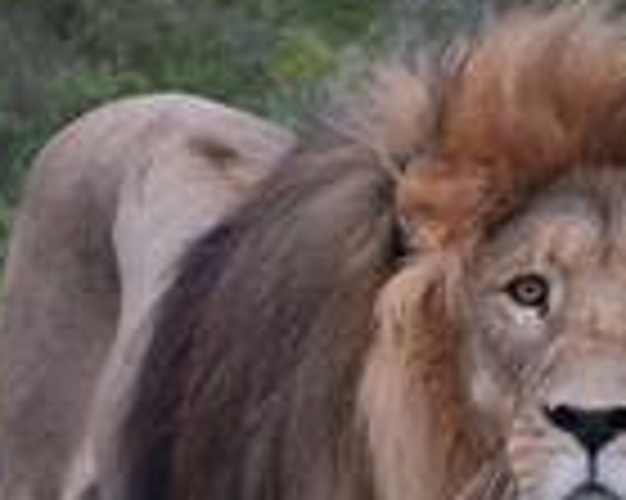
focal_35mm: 340
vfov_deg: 4.5
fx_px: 6295
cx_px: 513
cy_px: 367
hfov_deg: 5.7
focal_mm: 70
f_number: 4.5
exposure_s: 1/400
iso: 3200
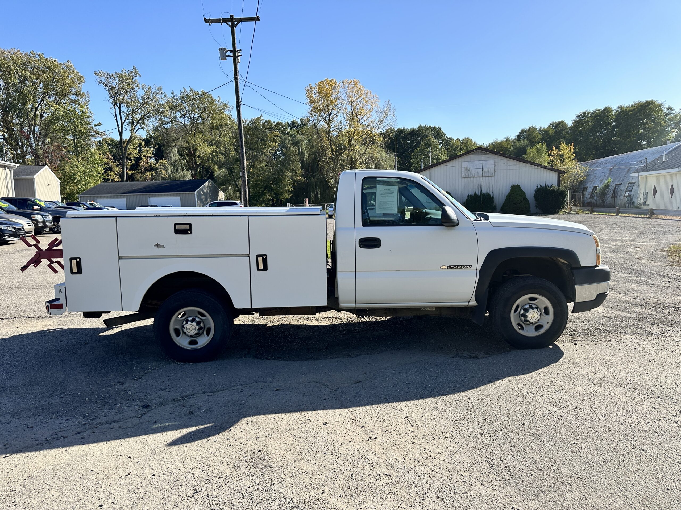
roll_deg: +2.1
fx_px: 472
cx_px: 340
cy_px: 255
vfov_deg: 56.8
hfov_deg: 71.6
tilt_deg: -5.5
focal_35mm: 24
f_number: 1.78
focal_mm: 6.86
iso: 80
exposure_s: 1/2809
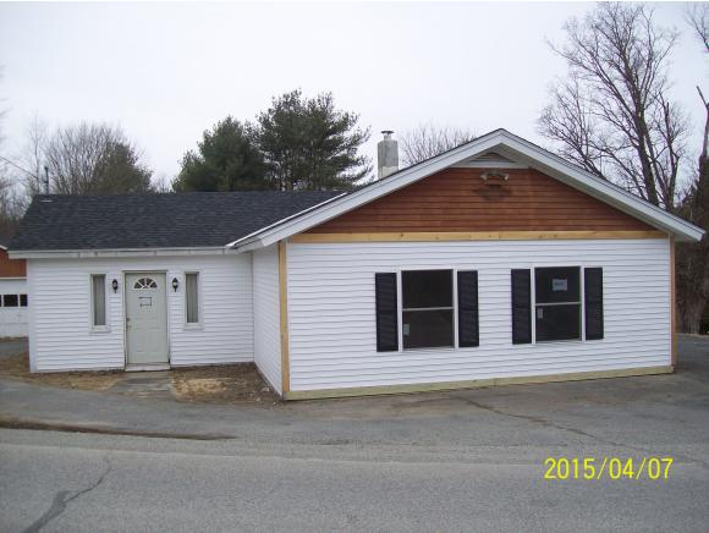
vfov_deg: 39.7
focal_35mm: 36
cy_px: 266
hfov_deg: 51.3
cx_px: 354
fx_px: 738
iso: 80
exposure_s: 1/615
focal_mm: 6
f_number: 2.7
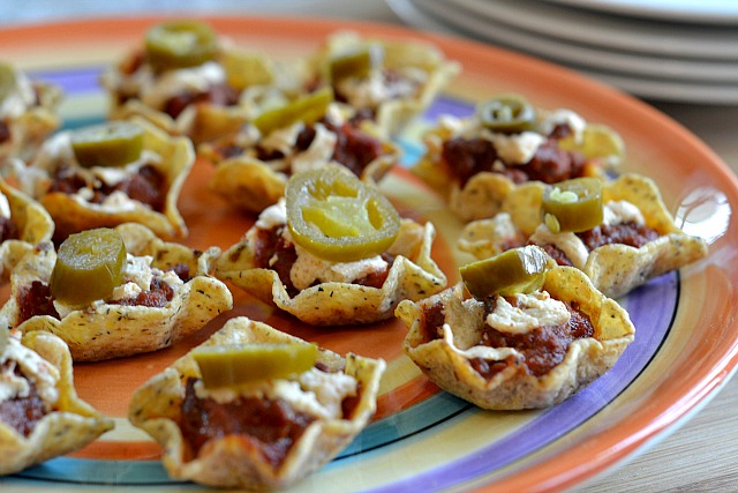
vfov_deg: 18.2
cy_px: 246
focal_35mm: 75
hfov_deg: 27.0
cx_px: 369
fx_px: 1538
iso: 200
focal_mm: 50
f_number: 4.5
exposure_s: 1/15
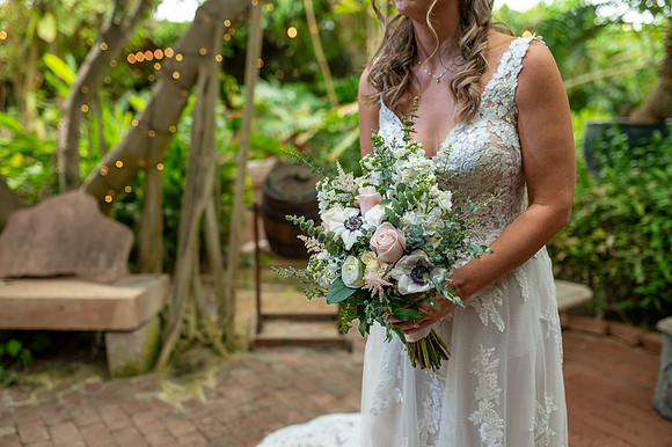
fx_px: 653
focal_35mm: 35
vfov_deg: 37.8
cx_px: 336
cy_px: 224
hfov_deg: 54.5
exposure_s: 1/200
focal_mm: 35
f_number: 2
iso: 50
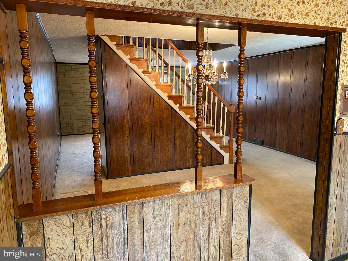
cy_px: 130
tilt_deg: -9.8
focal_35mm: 26
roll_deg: +0.9
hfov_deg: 67.3
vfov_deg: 53.1
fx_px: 261
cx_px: 174
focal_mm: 4.25
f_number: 1.8
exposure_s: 1/60
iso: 250
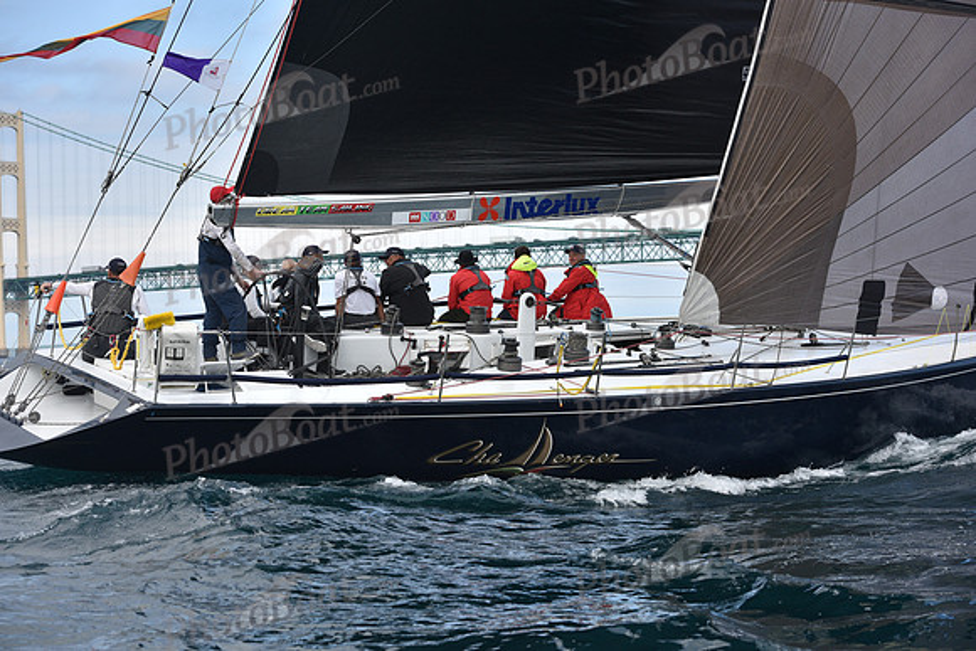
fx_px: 2034
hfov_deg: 27.0
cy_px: 326
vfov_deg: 18.2
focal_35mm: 75
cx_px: 488
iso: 250
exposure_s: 1/800
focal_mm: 75
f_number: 6.3
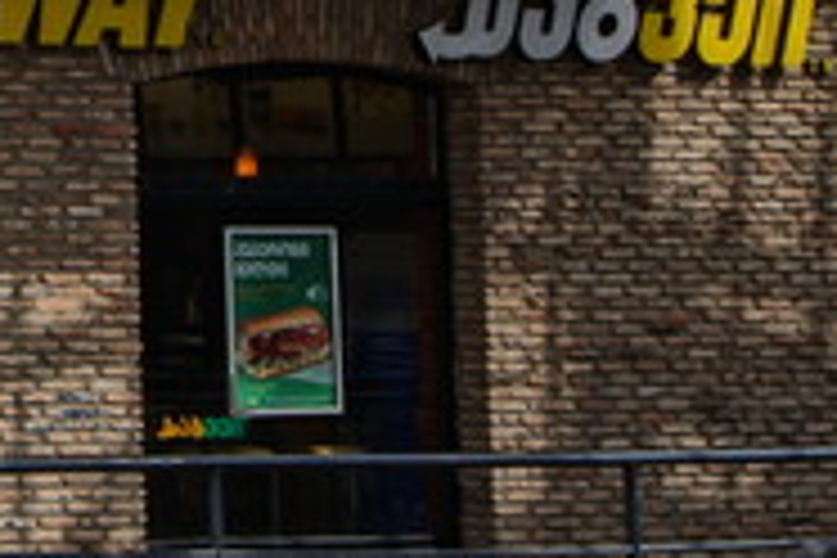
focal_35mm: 145
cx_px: -1030
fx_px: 3371
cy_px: -112
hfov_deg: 12.0
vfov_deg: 9.3
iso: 100
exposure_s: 1/200
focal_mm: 20
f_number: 8
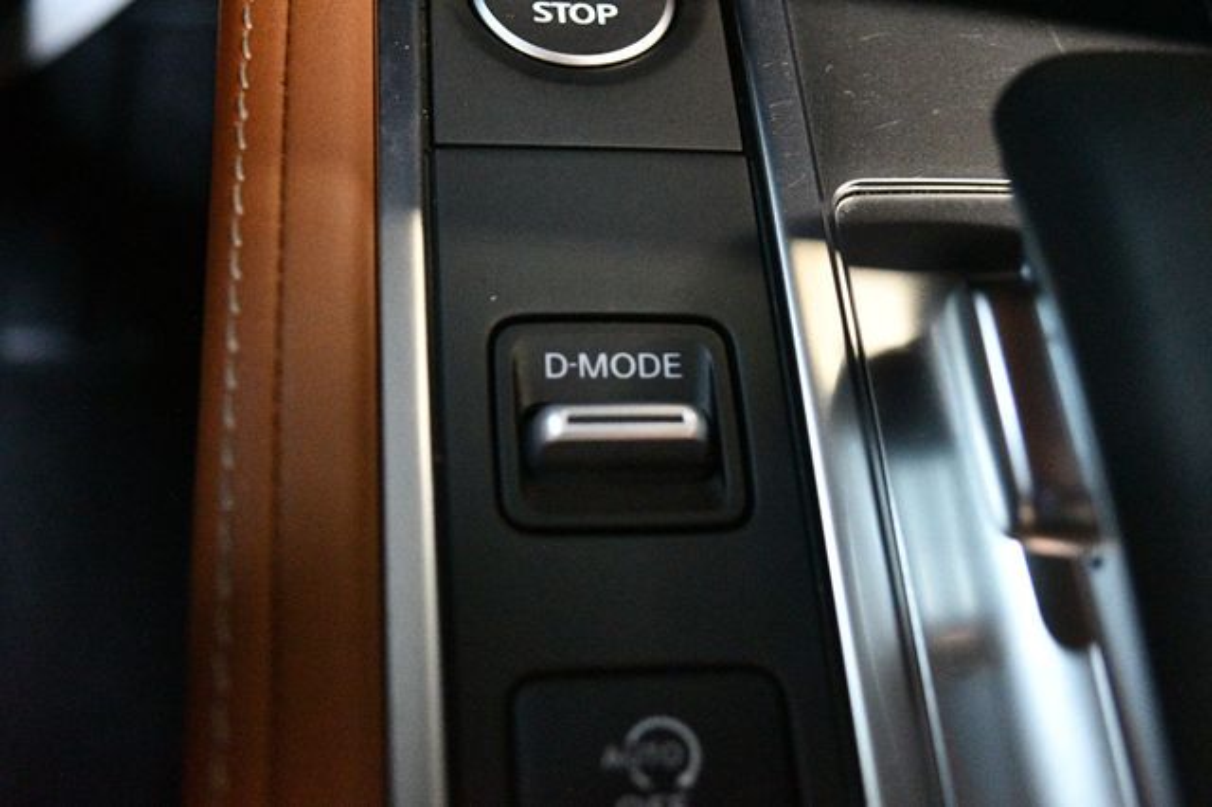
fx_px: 1447
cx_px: 606
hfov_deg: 45.5
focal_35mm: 43
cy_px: 404
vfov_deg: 31.2
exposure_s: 1/60
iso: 11400
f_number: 4.5
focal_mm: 29
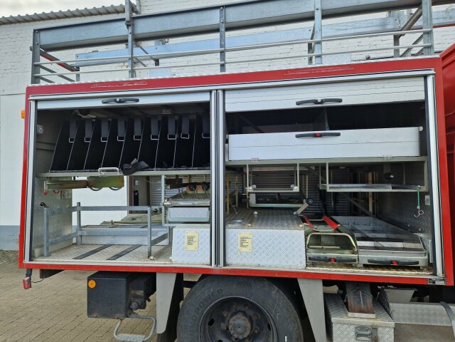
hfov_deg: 73.9
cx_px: 228
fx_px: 302
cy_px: 171
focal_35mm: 23
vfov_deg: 58.9
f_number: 1.8
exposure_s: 1/259
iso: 50
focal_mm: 5.4
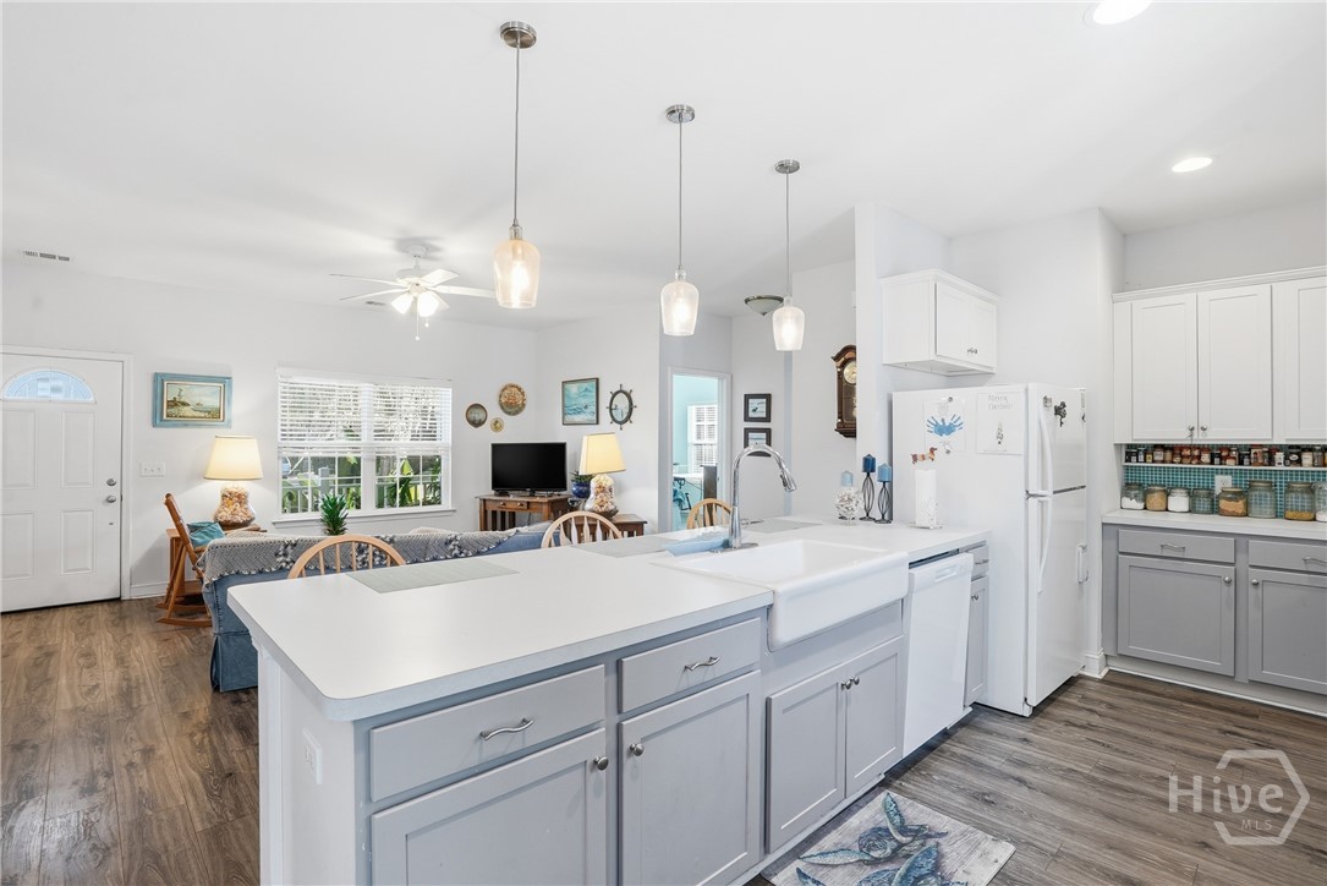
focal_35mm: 16
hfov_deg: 96.7
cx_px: 664
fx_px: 590
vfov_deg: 73.8
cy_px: 443
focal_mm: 16
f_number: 9
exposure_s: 1/50
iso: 320
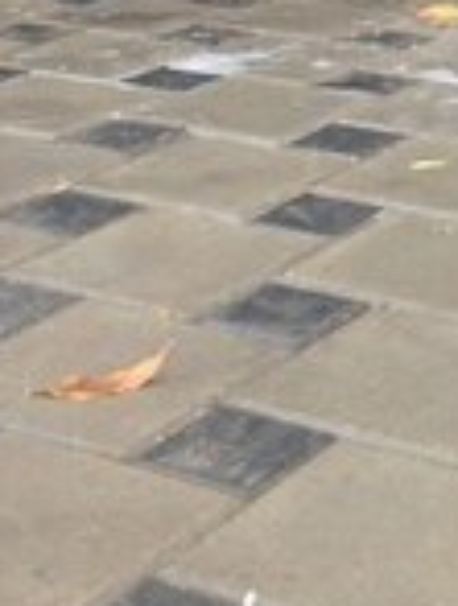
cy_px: -194
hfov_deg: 13.2
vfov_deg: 16.6
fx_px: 1950
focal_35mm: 111
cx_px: 458
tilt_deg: -1.5
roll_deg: -1.0
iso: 80
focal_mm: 4.12
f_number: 2.4
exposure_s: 1/20
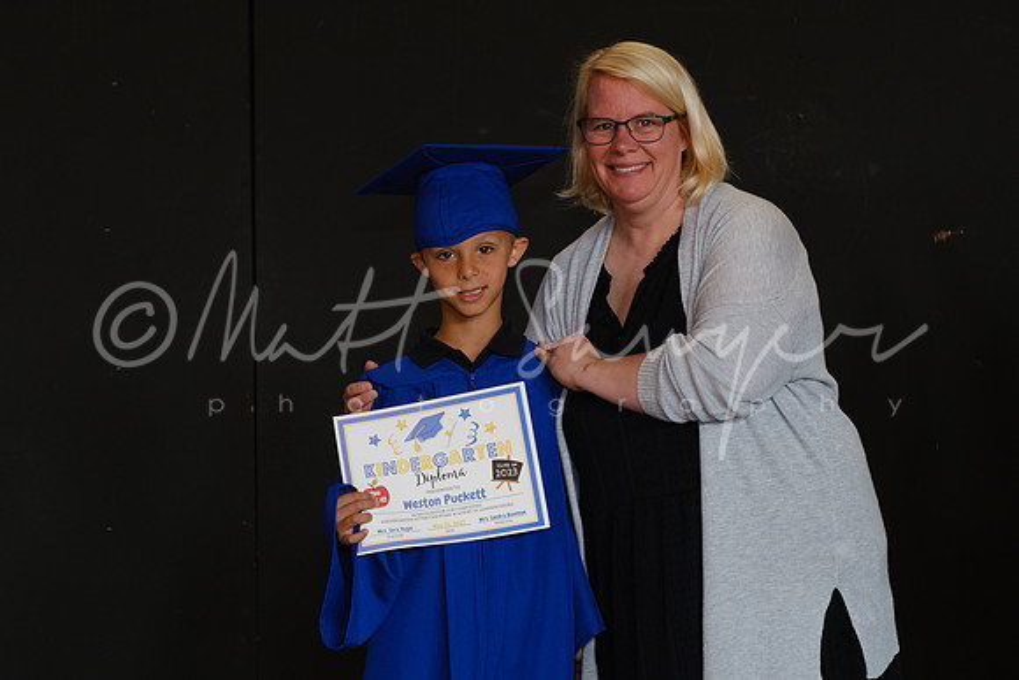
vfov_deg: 16.3
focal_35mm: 84
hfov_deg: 24.2
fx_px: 2381
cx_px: 470
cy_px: 372
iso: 800
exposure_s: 1/125
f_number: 4
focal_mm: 44.1
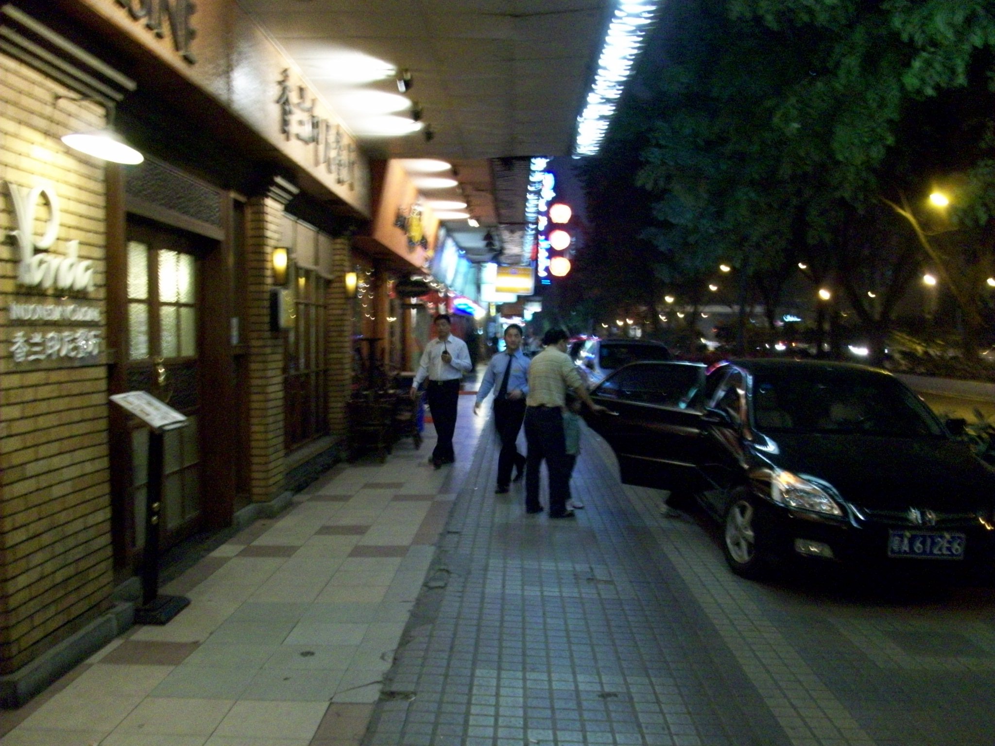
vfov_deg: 41.8
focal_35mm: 34
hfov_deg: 54.0
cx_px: 498
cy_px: 373
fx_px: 977
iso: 320
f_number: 2.8
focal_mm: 5.7
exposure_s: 1/8
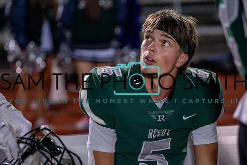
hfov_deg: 15.9
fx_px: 887
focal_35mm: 129
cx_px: 131
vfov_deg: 10.6
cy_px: 87
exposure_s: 1/640
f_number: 2.8
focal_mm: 111
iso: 3200
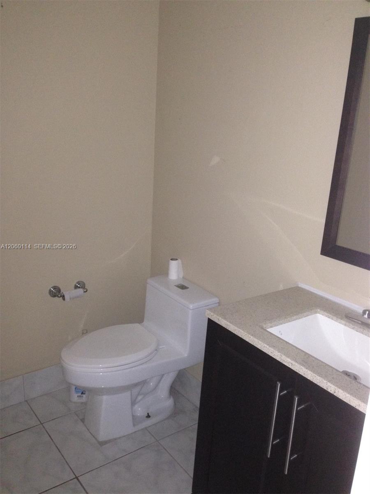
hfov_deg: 42.9
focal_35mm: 33
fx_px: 470
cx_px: 185
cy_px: 247
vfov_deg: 55.4
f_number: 2.4
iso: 250
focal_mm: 4.12
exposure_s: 1/16
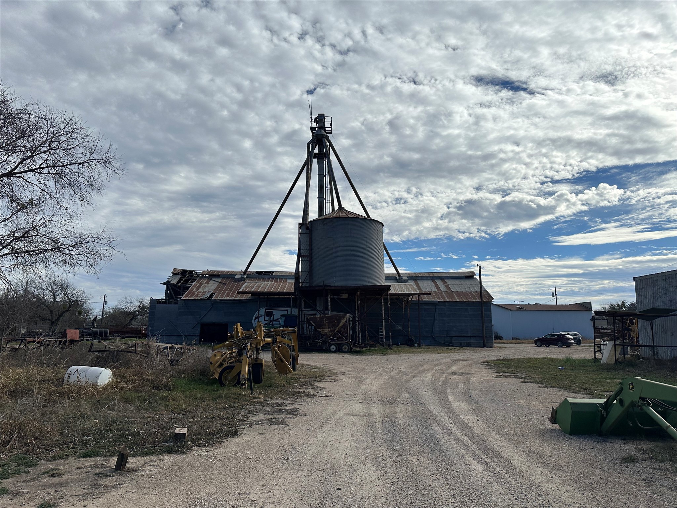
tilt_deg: +10.4
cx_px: 338
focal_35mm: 24
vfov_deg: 56.8
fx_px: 469
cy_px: 254
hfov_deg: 71.6
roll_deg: -0.6
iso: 80
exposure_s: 1/13699
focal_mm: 6.86
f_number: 1.78
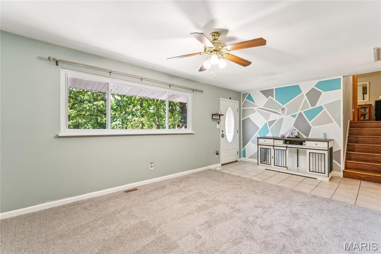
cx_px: 190
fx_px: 167
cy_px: 127
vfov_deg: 74.4
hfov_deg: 97.5
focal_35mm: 16
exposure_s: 1/4
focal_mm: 15.8
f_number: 13
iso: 320
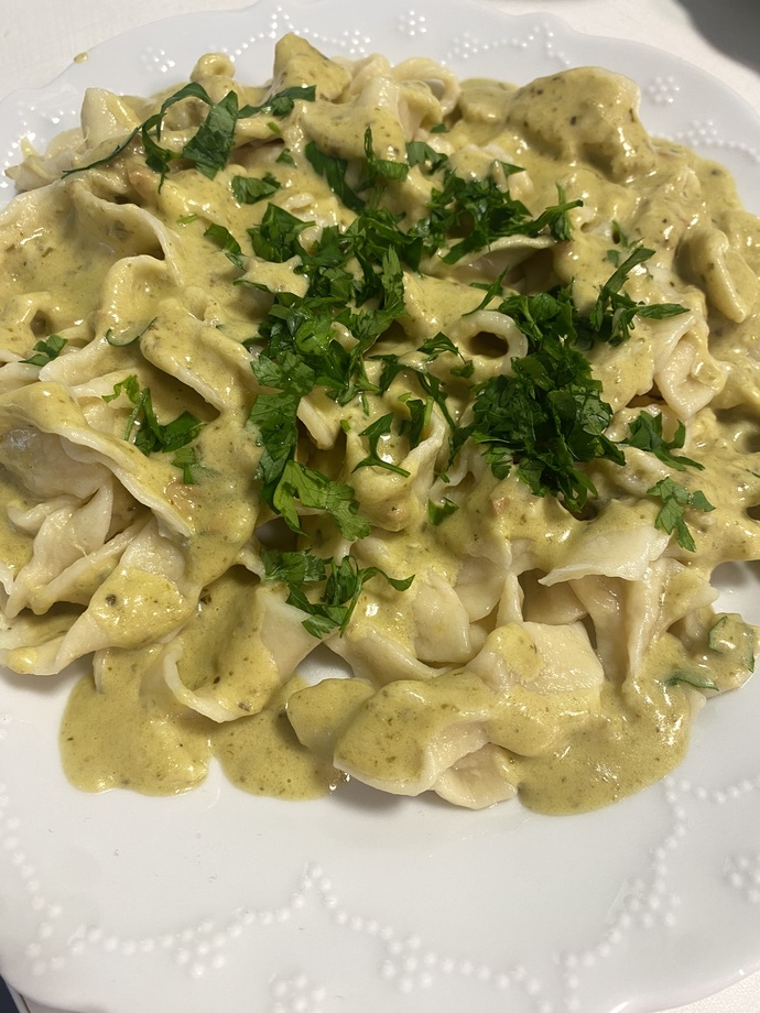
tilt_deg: -62.5
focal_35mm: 26
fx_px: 761
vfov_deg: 67.3
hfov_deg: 53.1
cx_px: 380
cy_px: 506
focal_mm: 4.25
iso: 100
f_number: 1.8
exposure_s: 1/50
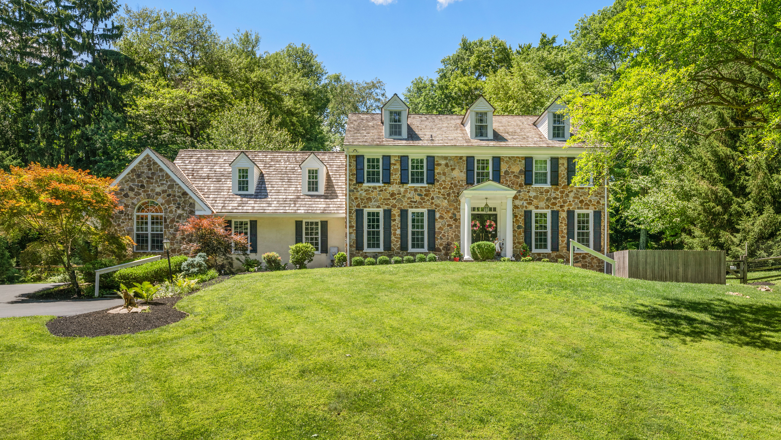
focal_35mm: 25
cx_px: 400
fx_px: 508
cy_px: 225
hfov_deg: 75.1
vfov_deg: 46.7
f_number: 2.8
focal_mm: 22.5
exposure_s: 1/3200
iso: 250
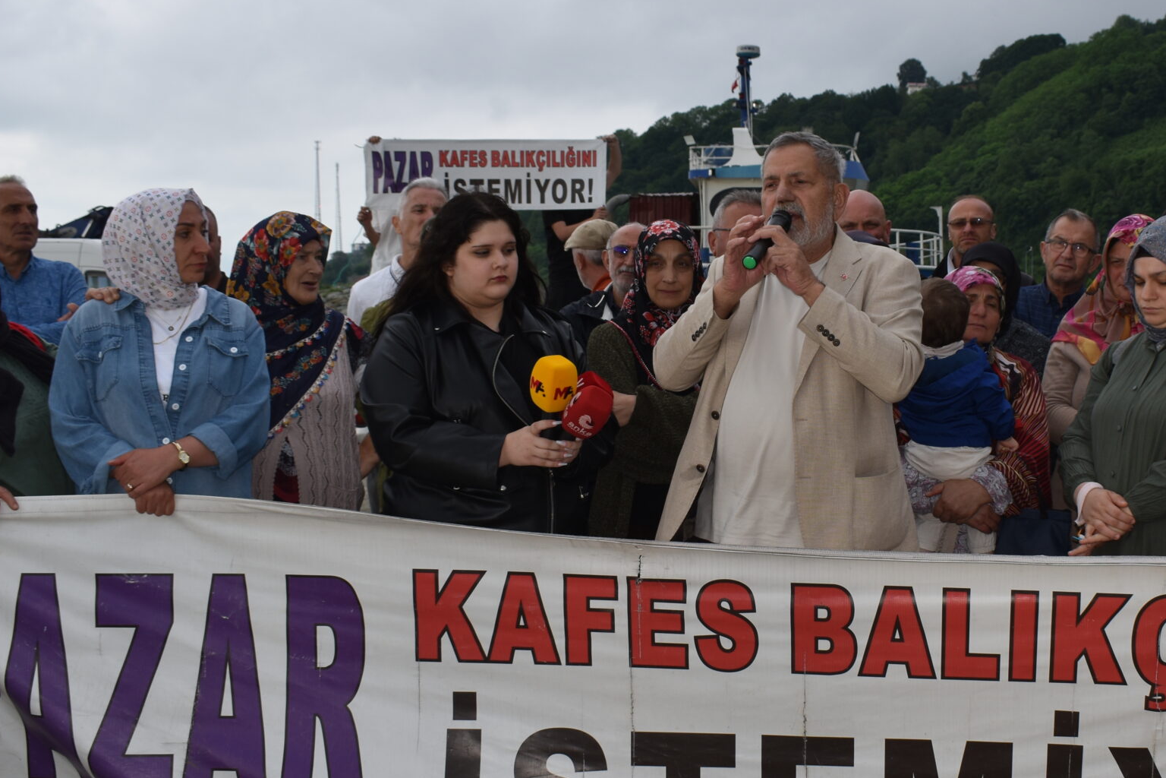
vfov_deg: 27.0
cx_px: 796
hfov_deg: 39.1
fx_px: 1619
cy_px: 408
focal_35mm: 50
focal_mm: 20
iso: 100
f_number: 6.3
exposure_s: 1/160
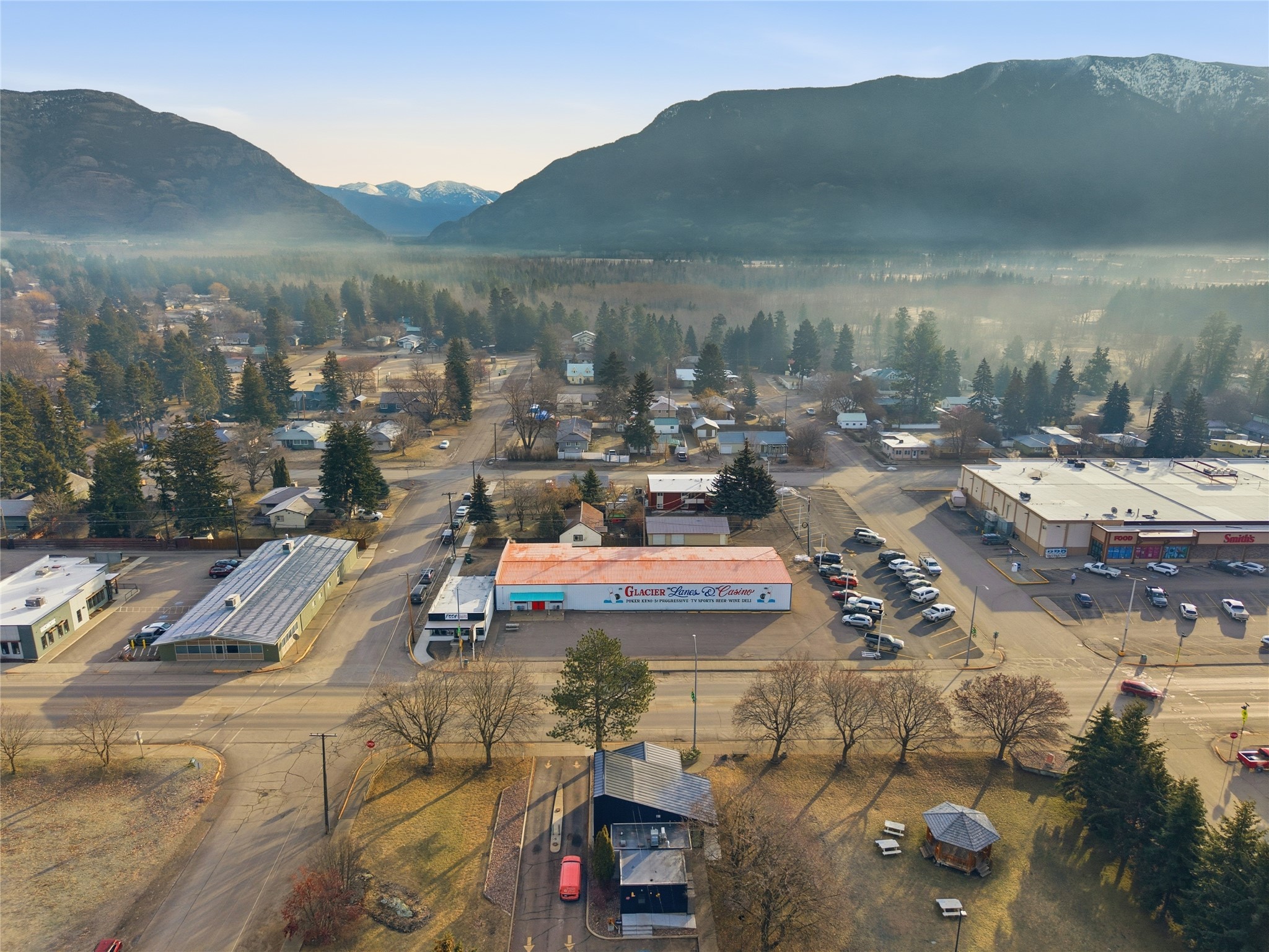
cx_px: 634
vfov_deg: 56.8
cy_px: 476
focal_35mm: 24
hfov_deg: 71.6
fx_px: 880
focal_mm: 8.7
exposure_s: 1/6000
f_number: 1.8
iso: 340
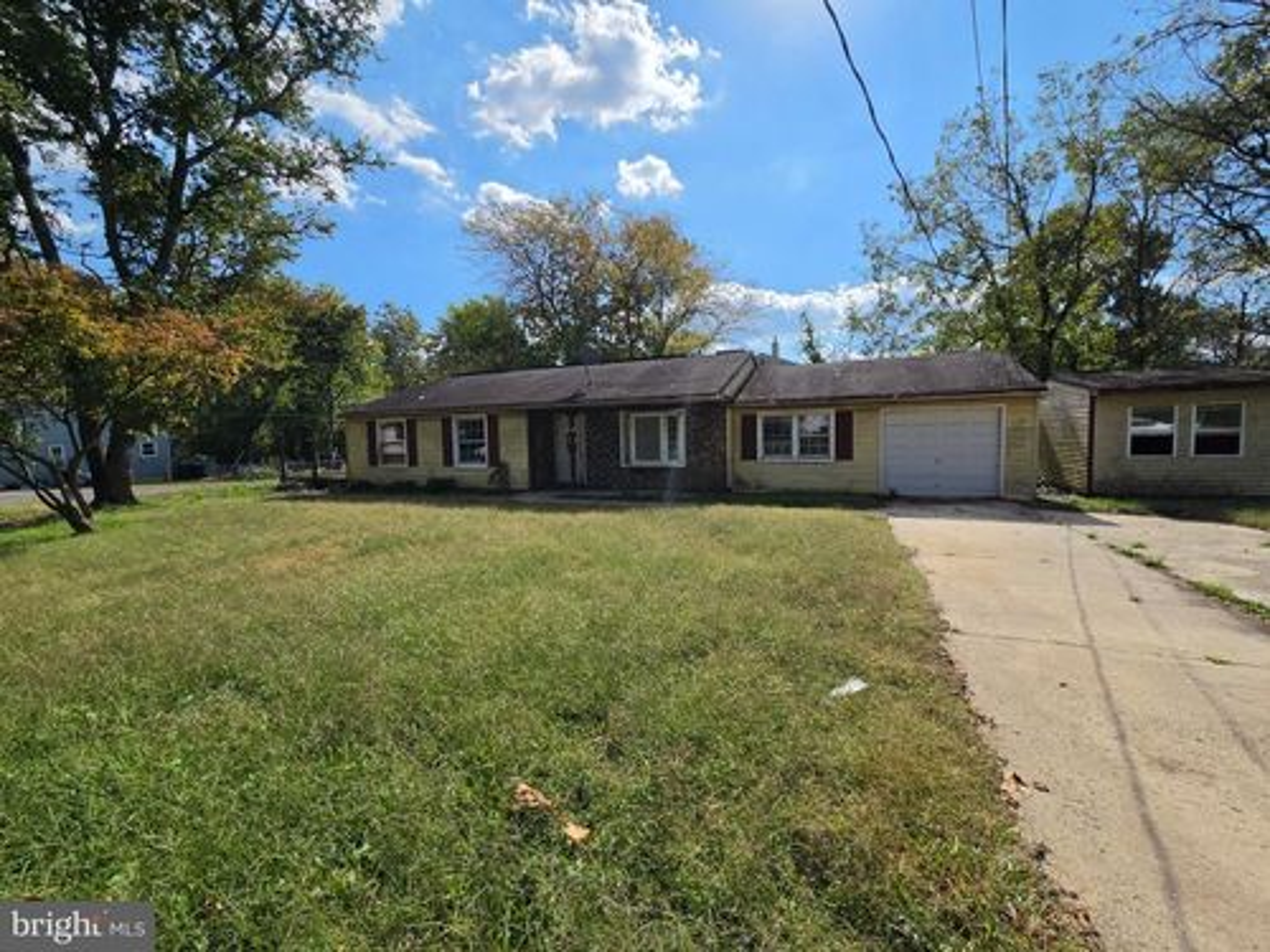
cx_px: 635
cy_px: 476
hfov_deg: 106.2
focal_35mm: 13
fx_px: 477
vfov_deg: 89.9
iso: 100
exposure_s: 1/6441
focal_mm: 2.2
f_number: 2.2
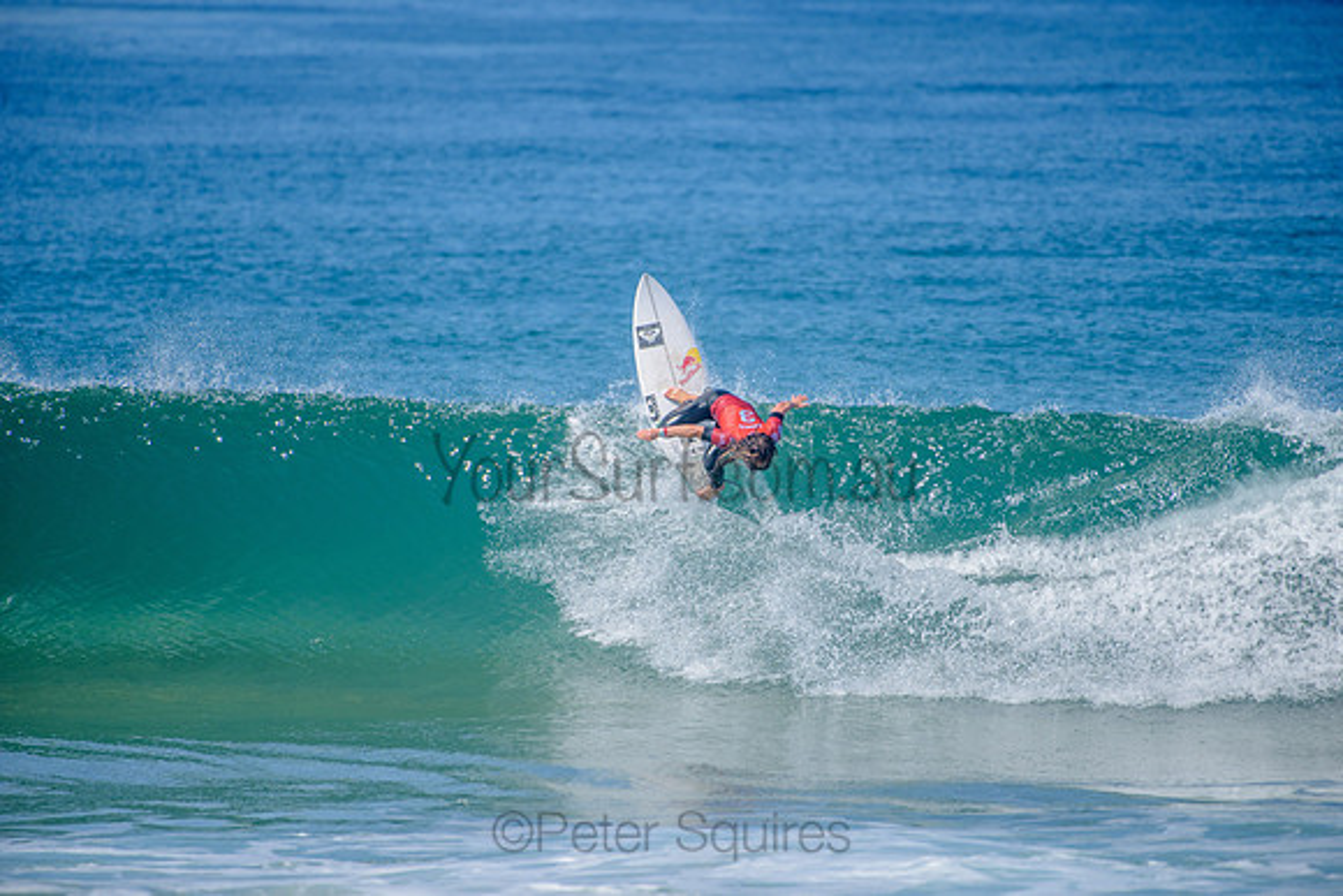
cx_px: 672
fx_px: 18656
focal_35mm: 500
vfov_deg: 2.8
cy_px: 448
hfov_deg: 4.1
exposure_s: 1/2000
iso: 250
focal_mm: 500
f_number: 5.6
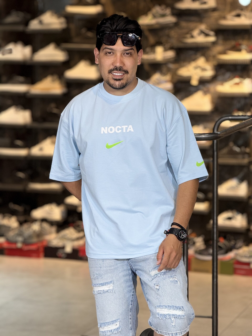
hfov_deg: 12.3
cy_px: 168
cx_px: 126
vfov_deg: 16.4
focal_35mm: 120
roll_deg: -1.2
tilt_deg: -5.0
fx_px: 1165
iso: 125
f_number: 2.8
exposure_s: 1/100
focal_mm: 15.66
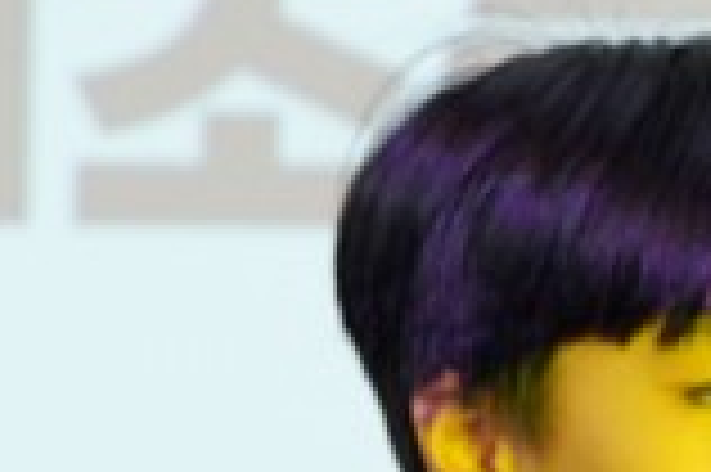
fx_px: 8109
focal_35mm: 411
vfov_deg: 3.3
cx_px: -504
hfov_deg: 5.0
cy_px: 931
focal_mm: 72
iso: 640
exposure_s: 1/160
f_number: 4
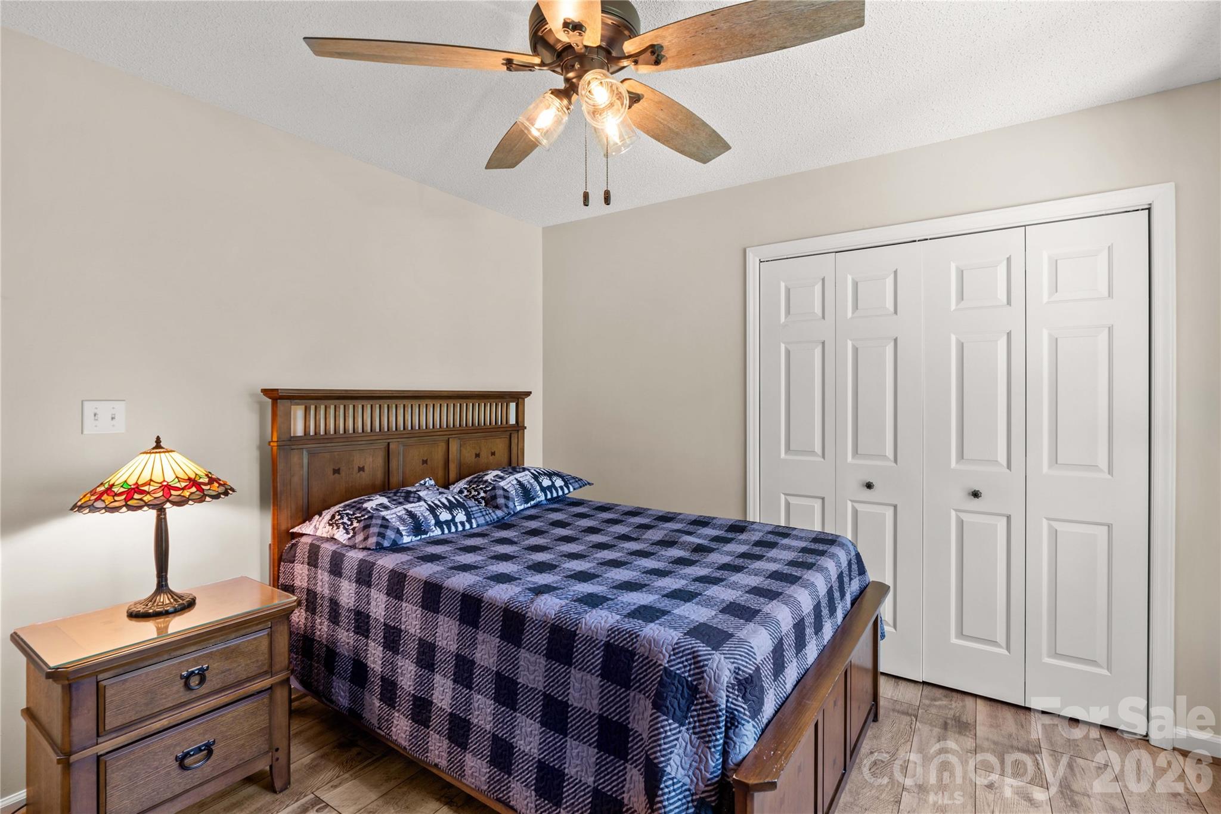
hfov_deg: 96.7
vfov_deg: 73.7
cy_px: 407
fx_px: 543
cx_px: 610
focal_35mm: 16
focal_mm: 16
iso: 100
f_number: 8
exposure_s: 1/1.25
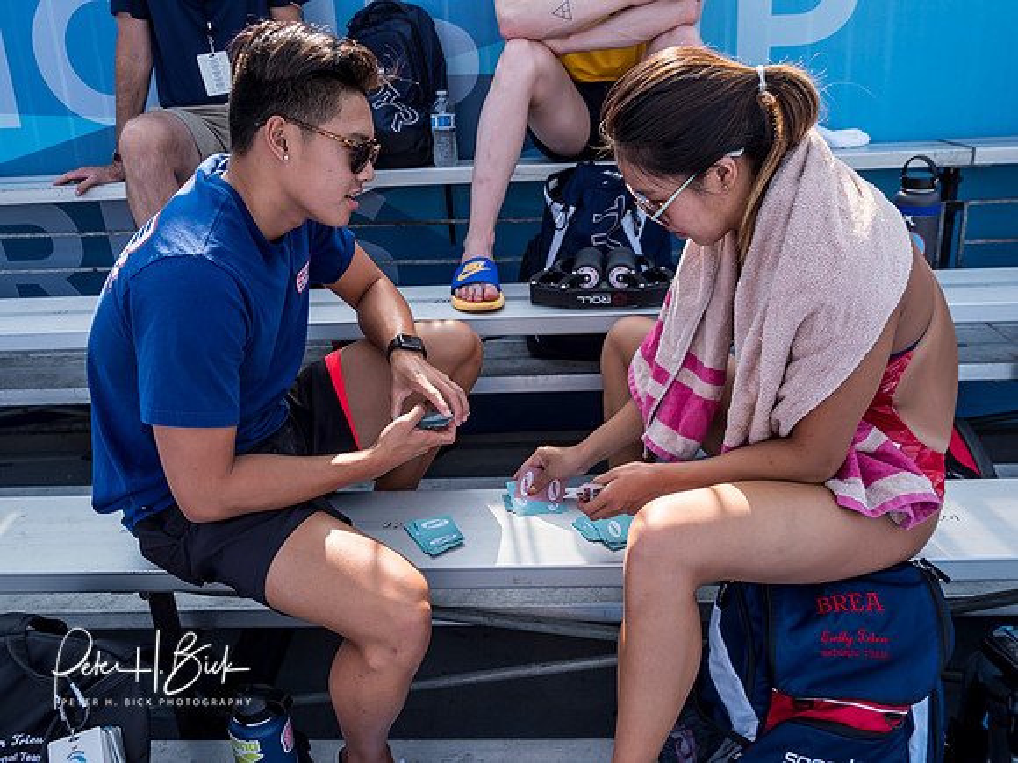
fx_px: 882
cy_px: 382
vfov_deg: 46.8
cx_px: 509
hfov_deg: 60.0
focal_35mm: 30
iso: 250
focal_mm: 15
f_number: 4
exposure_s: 1/640
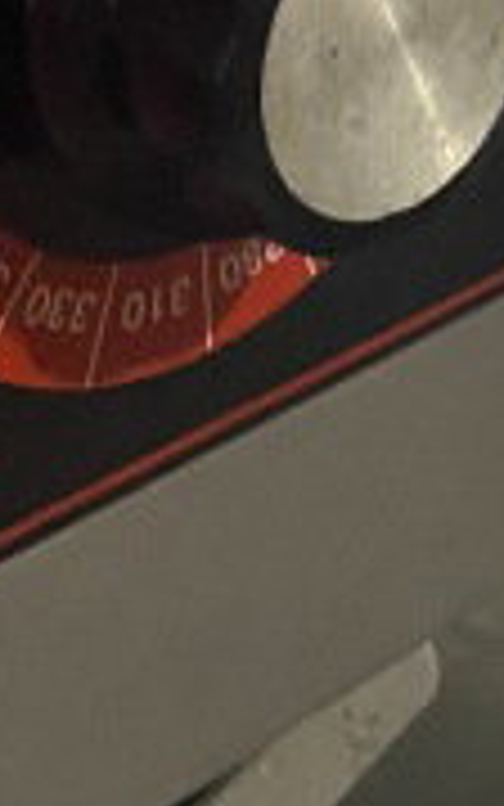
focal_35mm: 125
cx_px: 630
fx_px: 2745
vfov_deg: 14.5
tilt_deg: -6.6
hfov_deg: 10.3
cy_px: -669
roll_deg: +0.7
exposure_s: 1/60
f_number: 1.8
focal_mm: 4.25
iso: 400
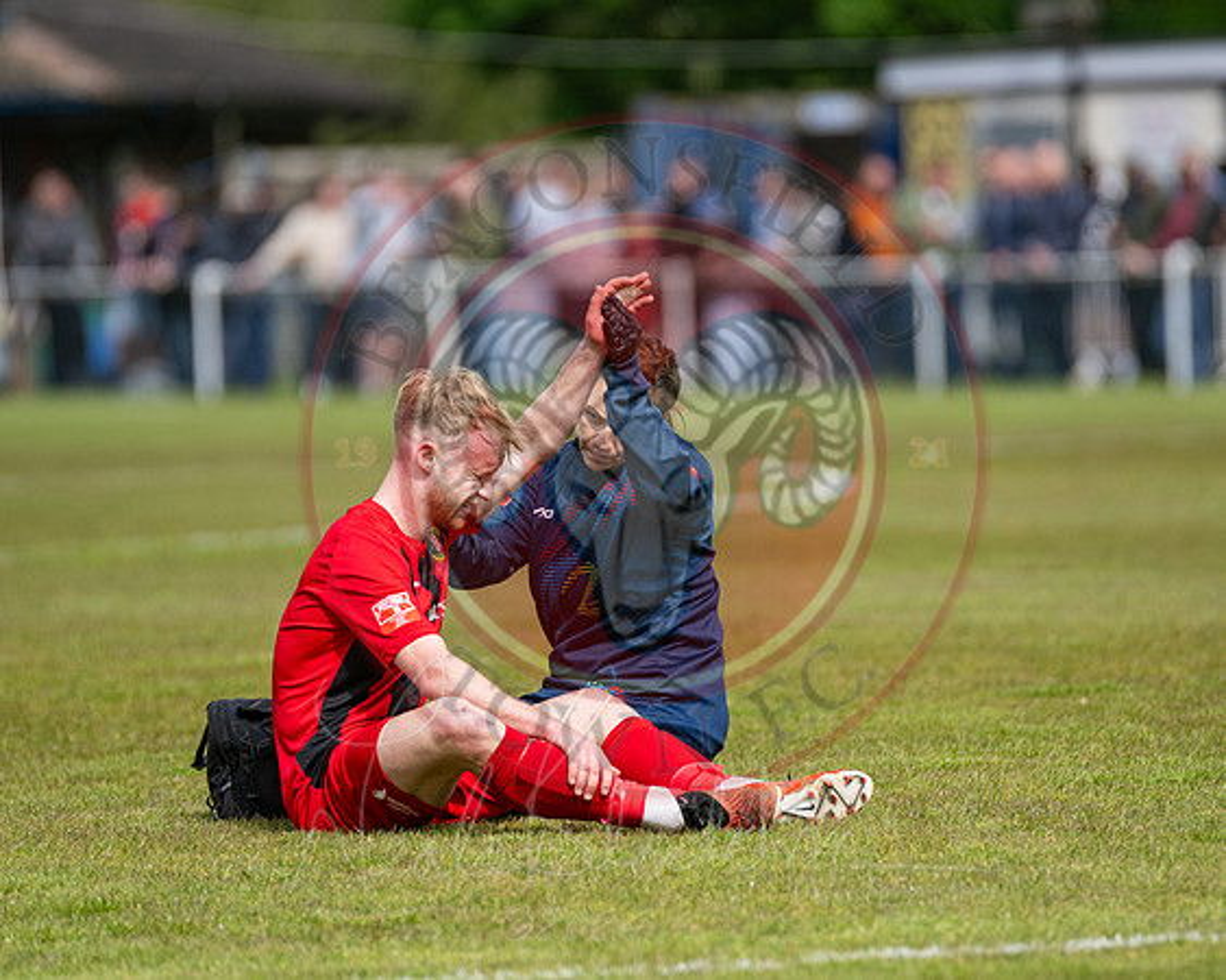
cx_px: 660
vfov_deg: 3.5
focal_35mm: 440
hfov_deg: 4.4
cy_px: 444
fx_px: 15948
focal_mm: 300
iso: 400
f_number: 4
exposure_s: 1/4000
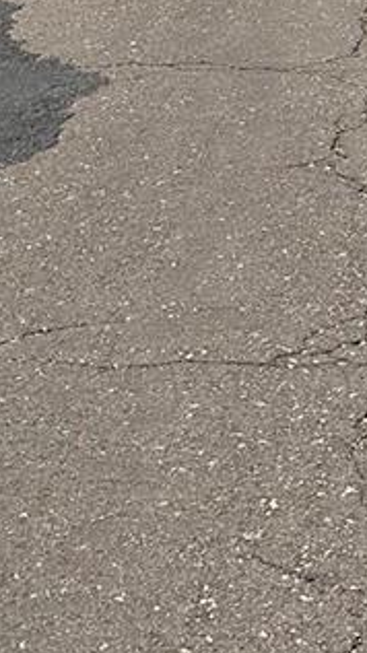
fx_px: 1715
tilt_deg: +3.5
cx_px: 398
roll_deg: -1.2
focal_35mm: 99
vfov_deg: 17.8
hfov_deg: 12.0
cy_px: -488
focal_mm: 6.86
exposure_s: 1/8197
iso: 80
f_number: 1.78
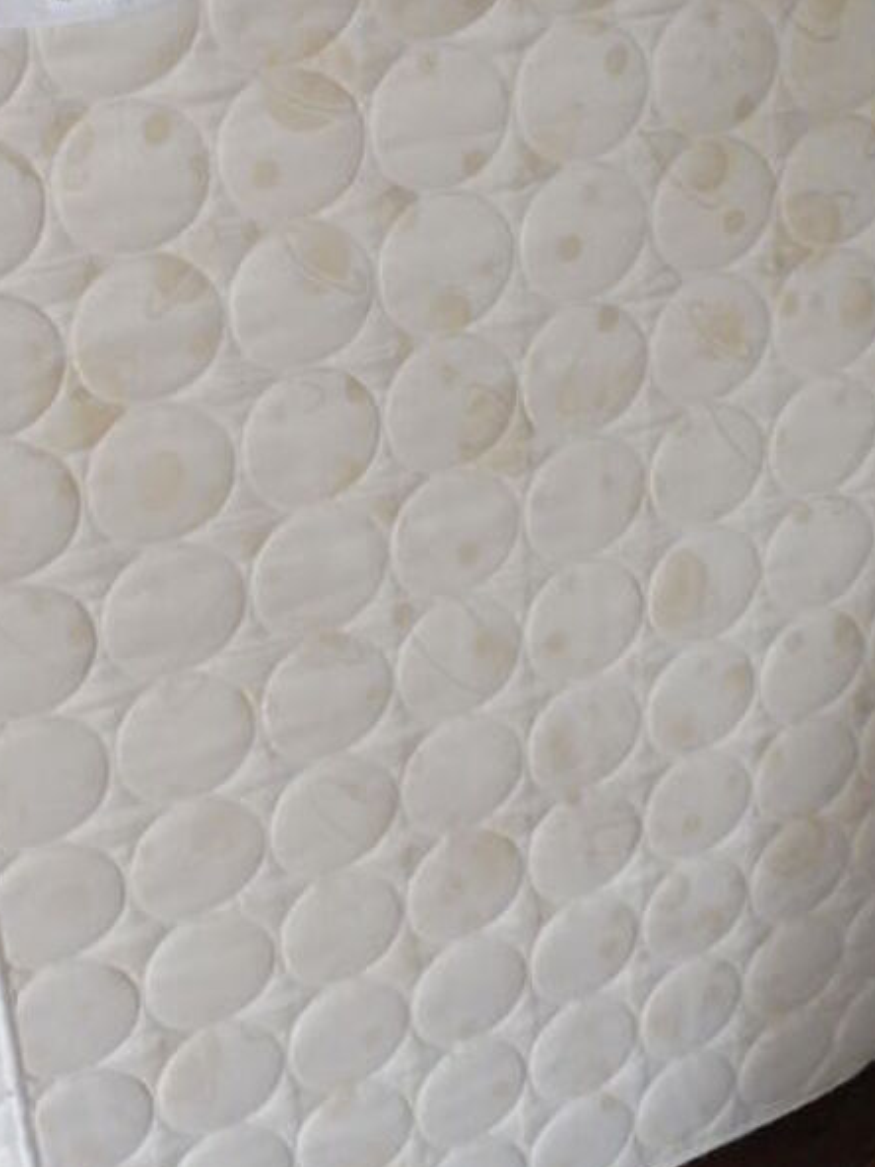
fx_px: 1820
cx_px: 343
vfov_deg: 34.3
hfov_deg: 27.0
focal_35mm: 54
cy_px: 206
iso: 400
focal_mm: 4.3
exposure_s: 1/60
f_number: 3.3
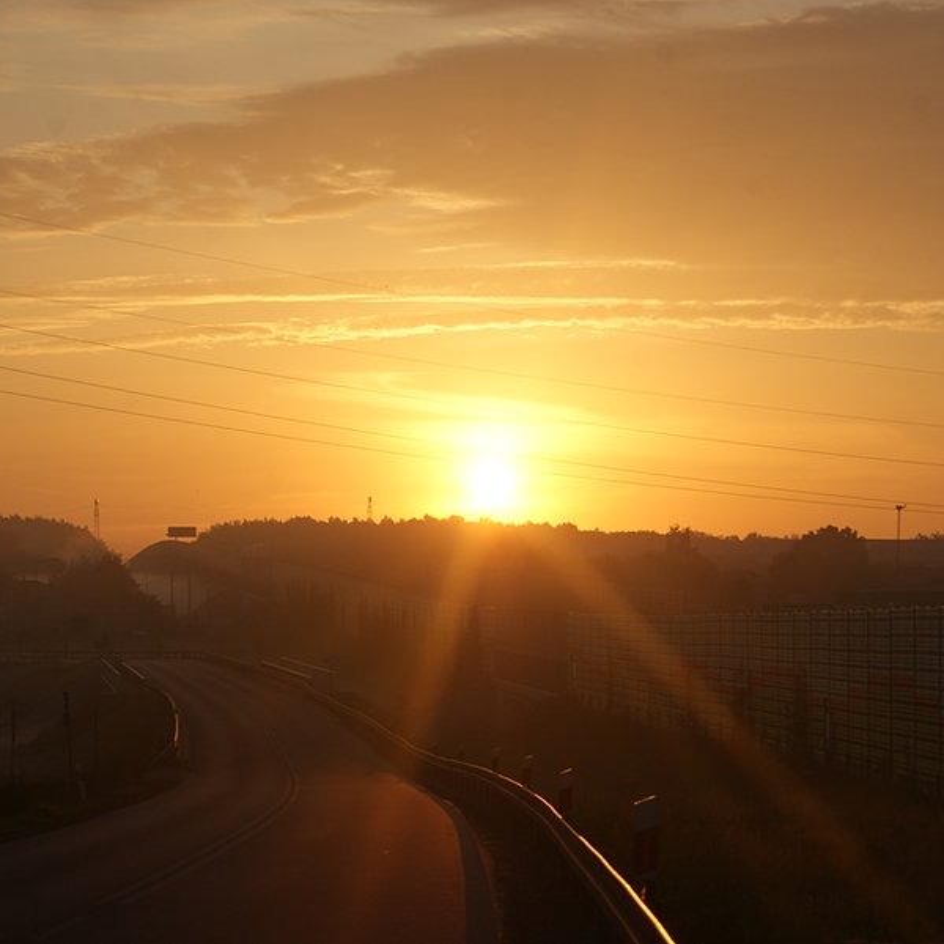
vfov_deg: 13.0
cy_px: 472
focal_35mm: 134
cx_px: 620
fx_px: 4134
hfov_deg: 13.0
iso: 100
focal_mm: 70
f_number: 11
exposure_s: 1/160
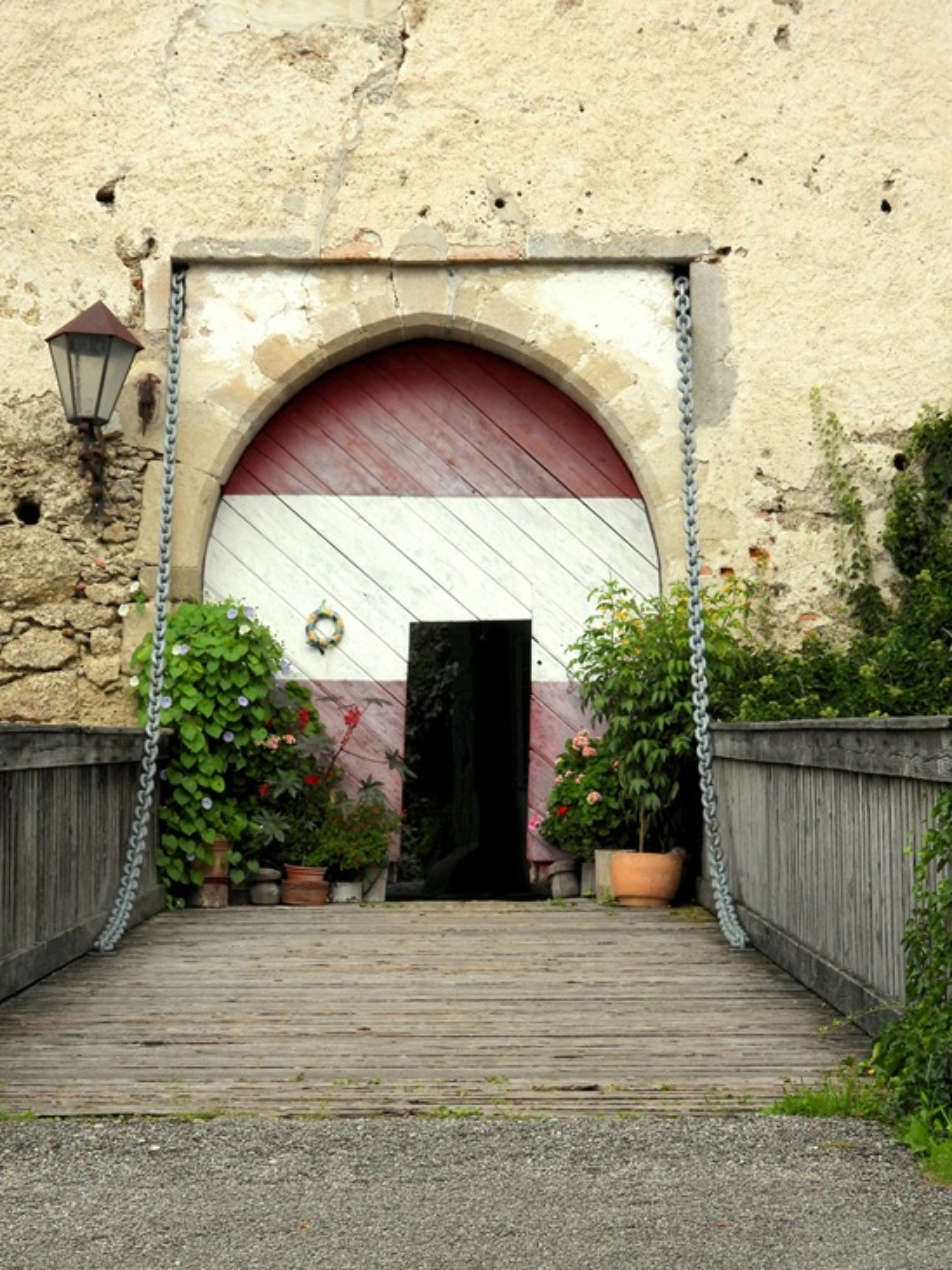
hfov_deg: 15.9
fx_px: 3411
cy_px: 683
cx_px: 483
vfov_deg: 21.1
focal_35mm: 93
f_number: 4
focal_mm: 15.2
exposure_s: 1/800
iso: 100
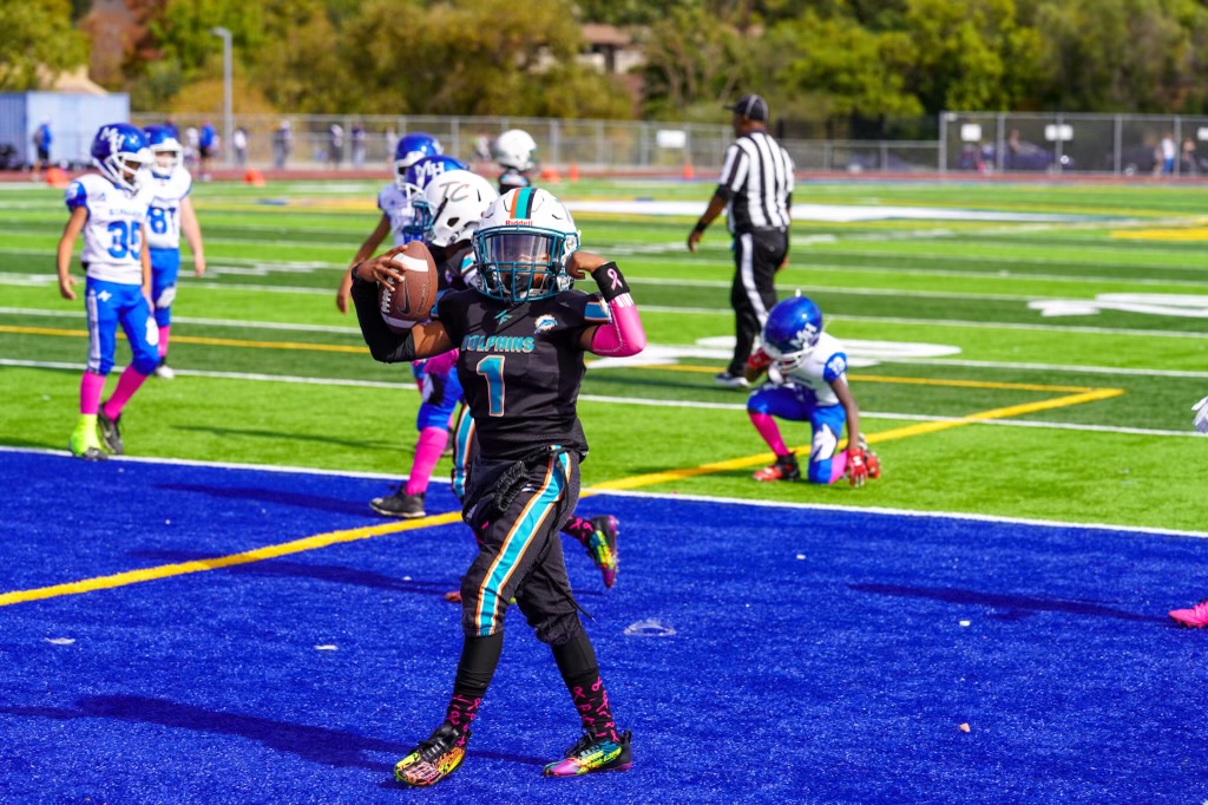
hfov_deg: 19.3
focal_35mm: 106
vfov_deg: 12.9
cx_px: 604
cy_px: 402
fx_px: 3556
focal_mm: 106
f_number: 5
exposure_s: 1/500
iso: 100
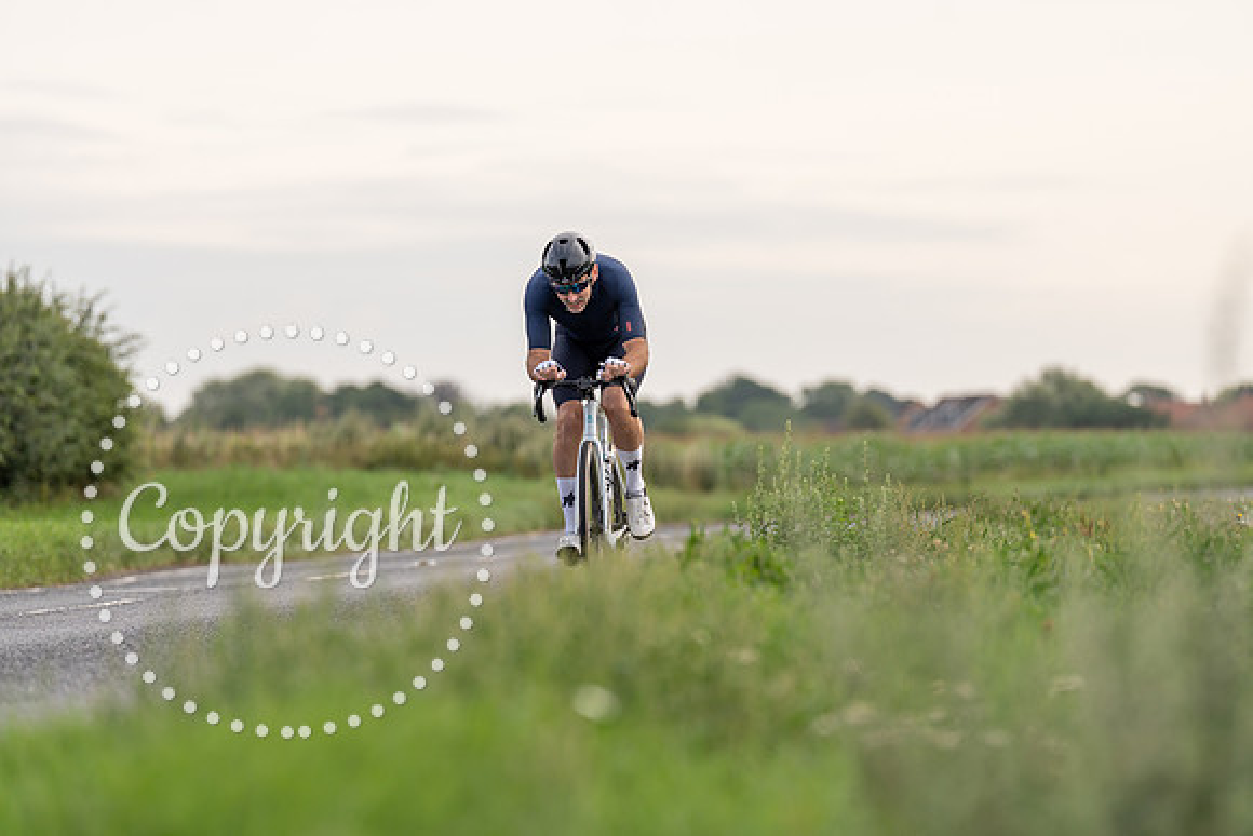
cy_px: 418
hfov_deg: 10.3
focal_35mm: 200
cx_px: 626
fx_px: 6962
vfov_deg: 6.9
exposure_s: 1/800
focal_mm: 200
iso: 100
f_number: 3.5
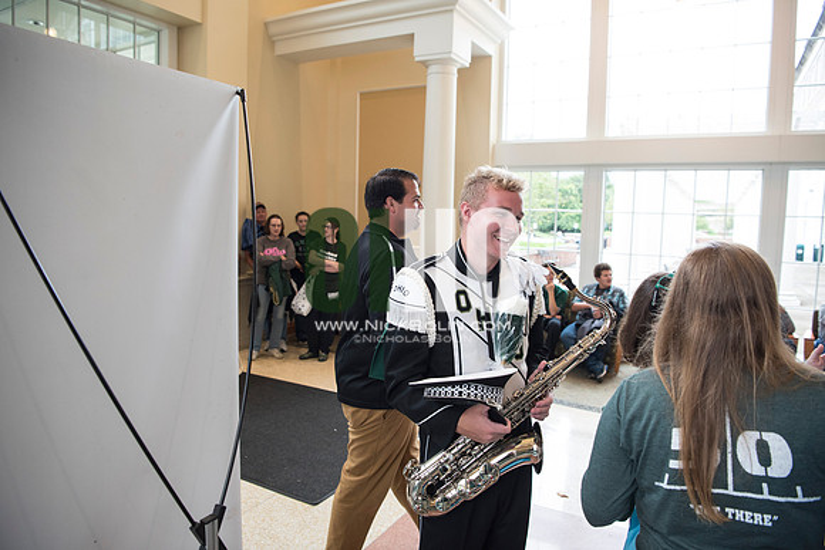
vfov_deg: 53.2
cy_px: 275
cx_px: 412
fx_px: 550
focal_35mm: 24
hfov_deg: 73.7
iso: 1600
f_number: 3.5
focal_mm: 24
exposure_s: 1/250
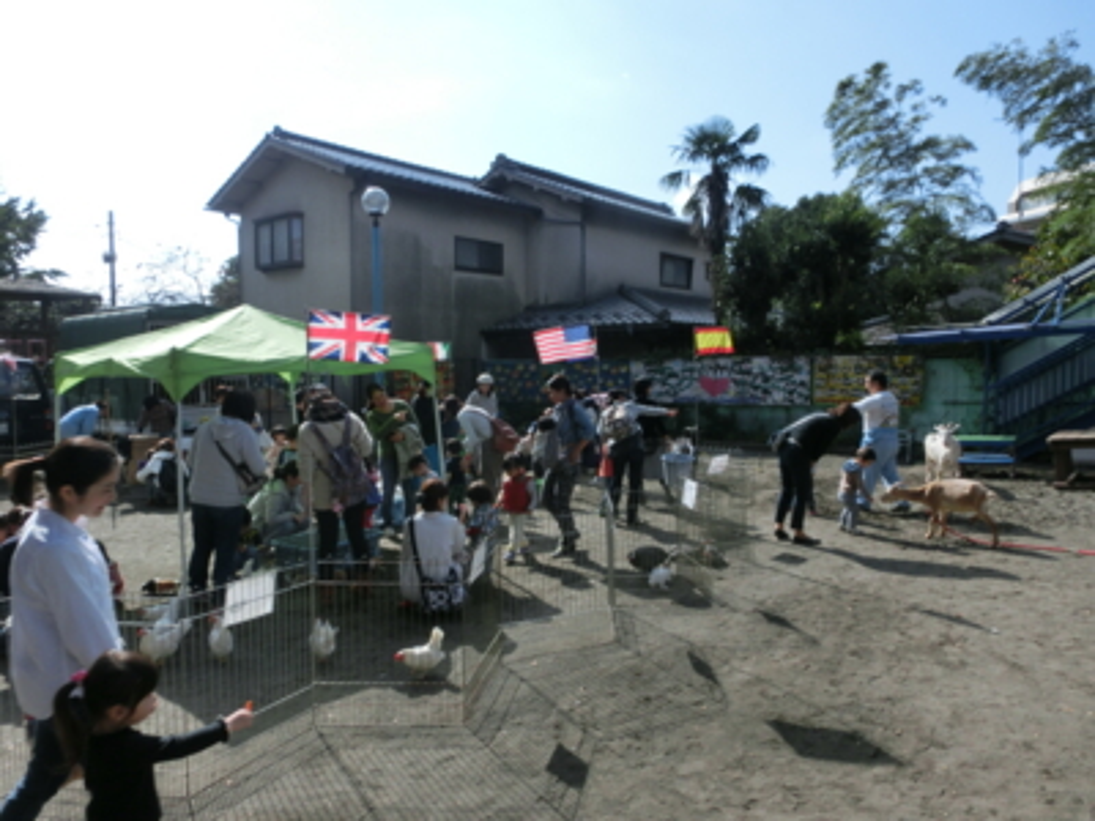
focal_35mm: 24
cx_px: 548
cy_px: 410
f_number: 7.9
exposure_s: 1/200
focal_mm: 4.24
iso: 80
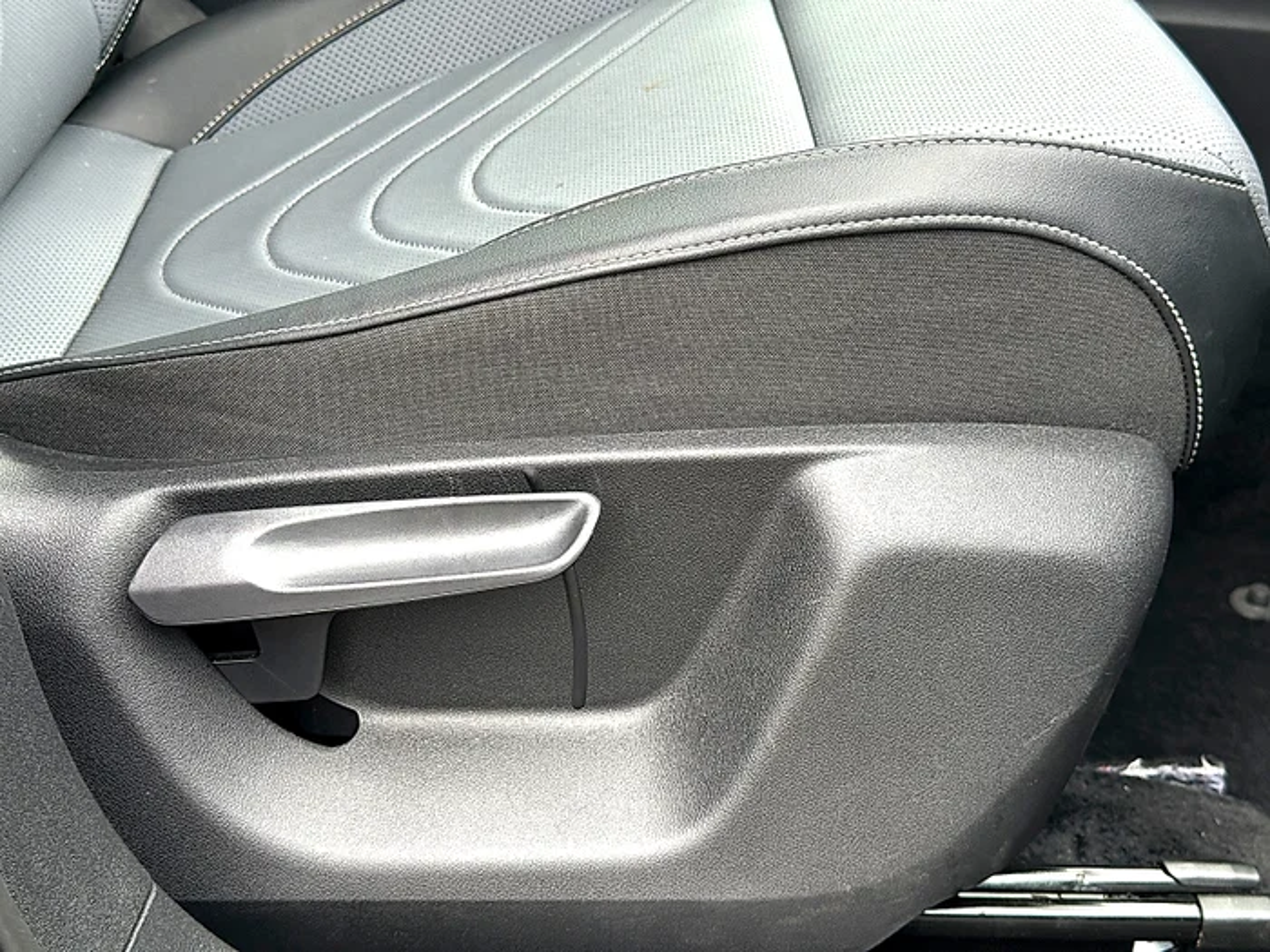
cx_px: 635
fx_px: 1761
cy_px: 476
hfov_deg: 39.7
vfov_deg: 30.3
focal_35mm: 48
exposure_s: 1/211
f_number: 1.78
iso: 50
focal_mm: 6.86
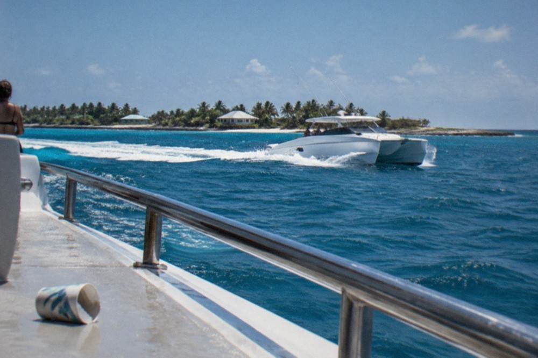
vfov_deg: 28.6
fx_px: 702
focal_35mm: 47
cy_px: 179
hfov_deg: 41.9
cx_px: 269
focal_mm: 47
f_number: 5.6
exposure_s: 1/1250
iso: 320
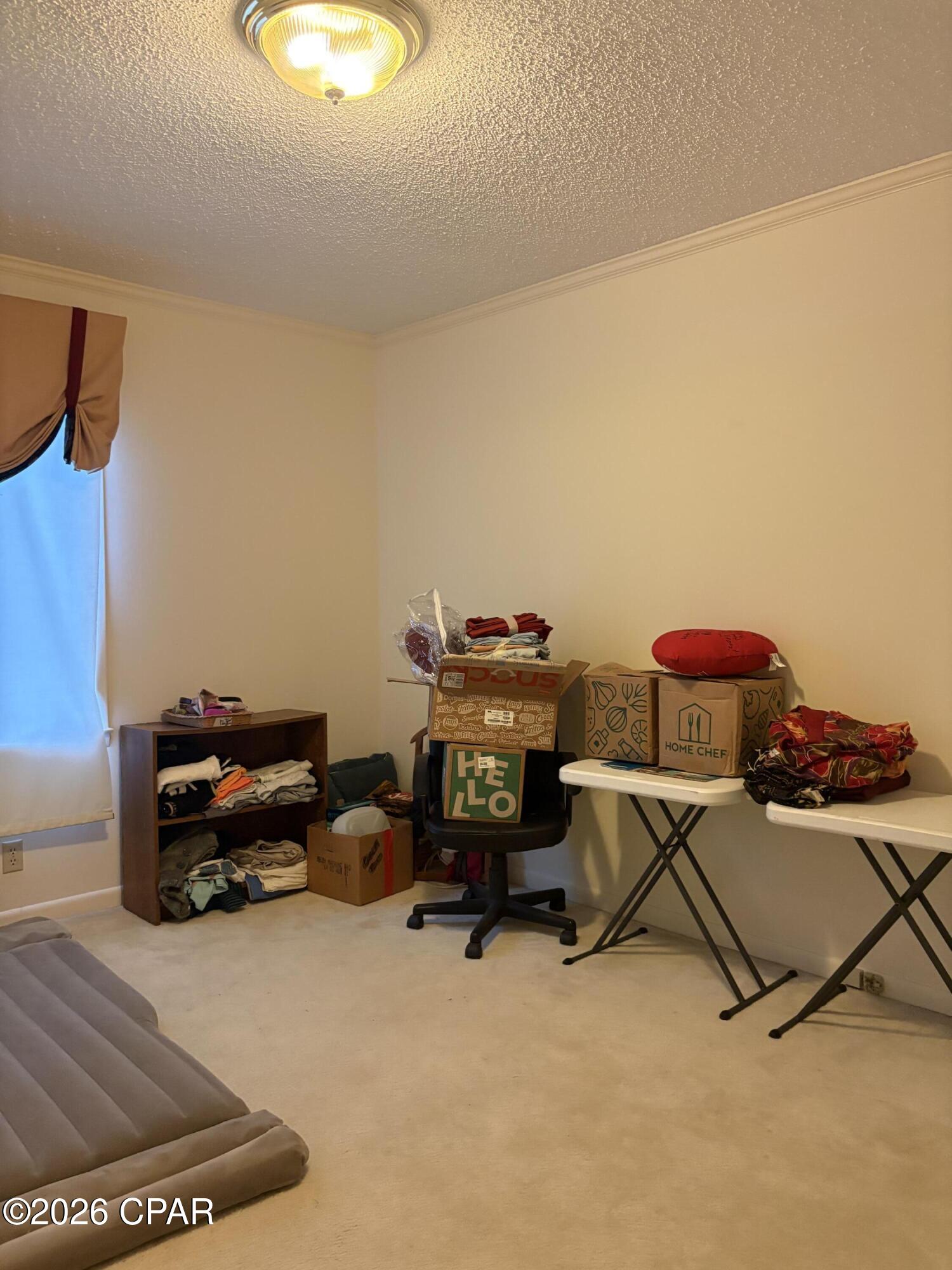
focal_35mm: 26
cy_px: 635
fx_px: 953
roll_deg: +0.2
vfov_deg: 67.3
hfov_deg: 53.1
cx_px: 476
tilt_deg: -0.6
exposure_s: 1/40
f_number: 1.6
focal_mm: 5.96
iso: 400
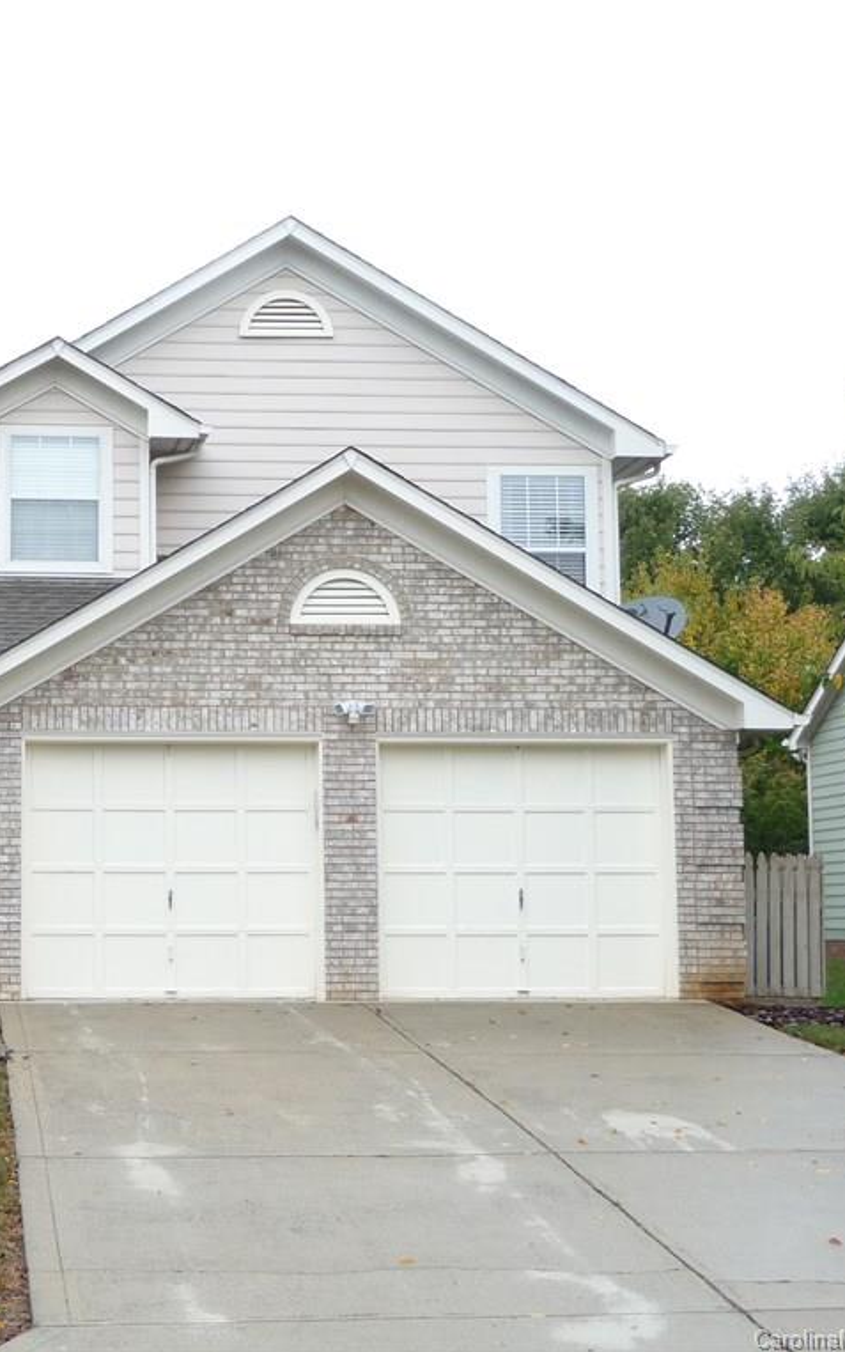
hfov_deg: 19.8
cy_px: 675
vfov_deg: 32.0
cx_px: 50
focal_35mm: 64
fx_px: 2358
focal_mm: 7.6
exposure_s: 1/160
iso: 100
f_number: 4.1
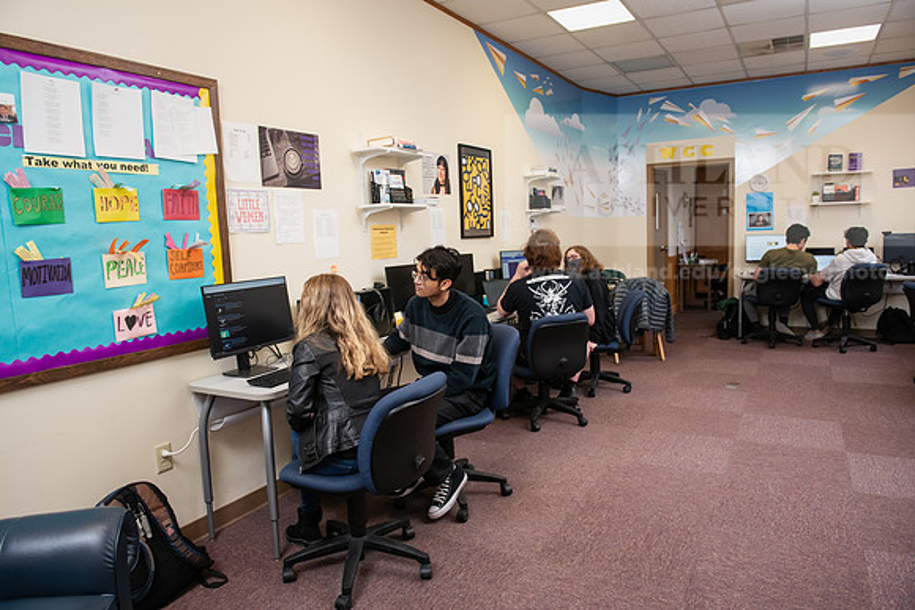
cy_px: 305
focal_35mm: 24
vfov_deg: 53.2
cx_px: 458
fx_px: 610
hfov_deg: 73.7
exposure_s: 1/200
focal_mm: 24
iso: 1600
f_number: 5
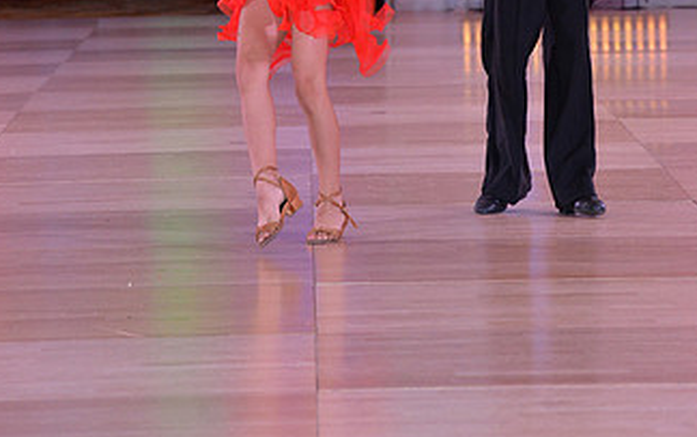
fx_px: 4847
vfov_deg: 5.1
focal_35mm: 255
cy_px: -157
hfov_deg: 8.2
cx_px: 403
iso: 2000
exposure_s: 1/250
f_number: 6.3
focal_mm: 140
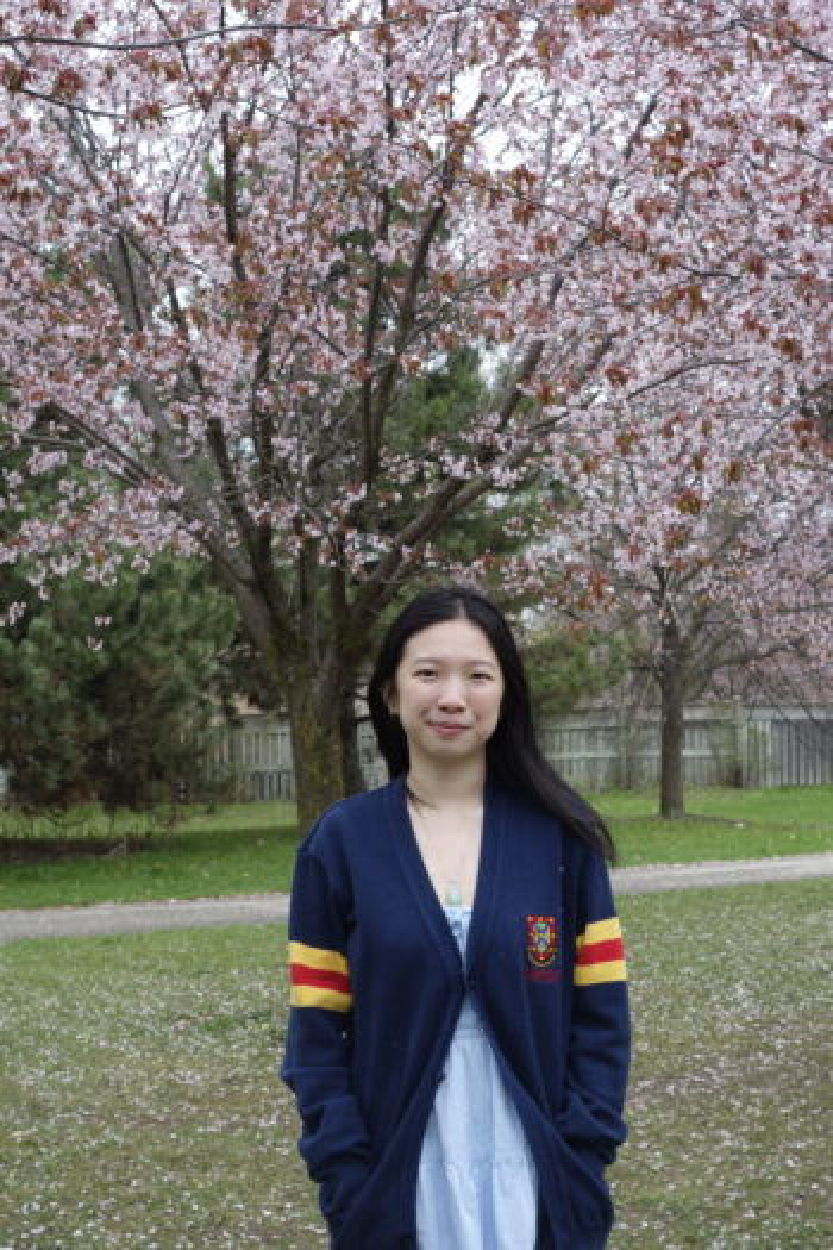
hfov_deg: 24.2
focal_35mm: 56
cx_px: 416
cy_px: 625
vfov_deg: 35.6
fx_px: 1944
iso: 125
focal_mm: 20.85
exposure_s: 1/100
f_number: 5.6
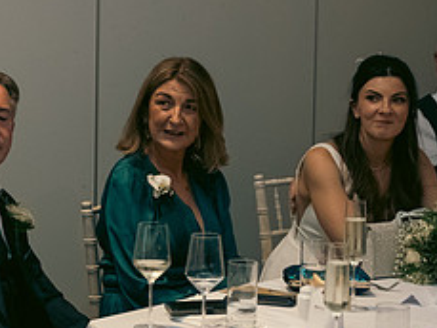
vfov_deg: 10.2
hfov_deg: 13.4
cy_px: 115
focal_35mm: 146
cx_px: 46
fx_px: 1844
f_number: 3.5
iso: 2000
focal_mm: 60
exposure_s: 1/160
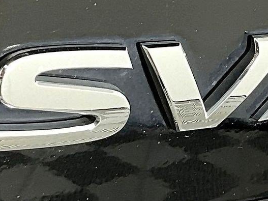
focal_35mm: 88
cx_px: 223
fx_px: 681
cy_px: 79
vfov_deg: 16.8
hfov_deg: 21.9
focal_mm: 3
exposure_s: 1/60
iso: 64
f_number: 1.8
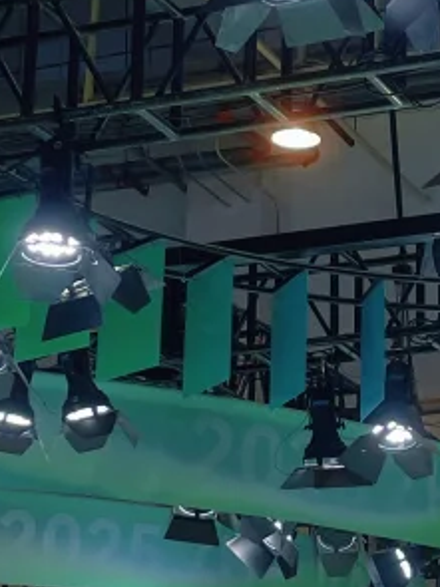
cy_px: 320
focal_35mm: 127
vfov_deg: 15.5
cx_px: 424
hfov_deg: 11.6
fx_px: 2154
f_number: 1.6
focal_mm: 4.2
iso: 32
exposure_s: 1/303
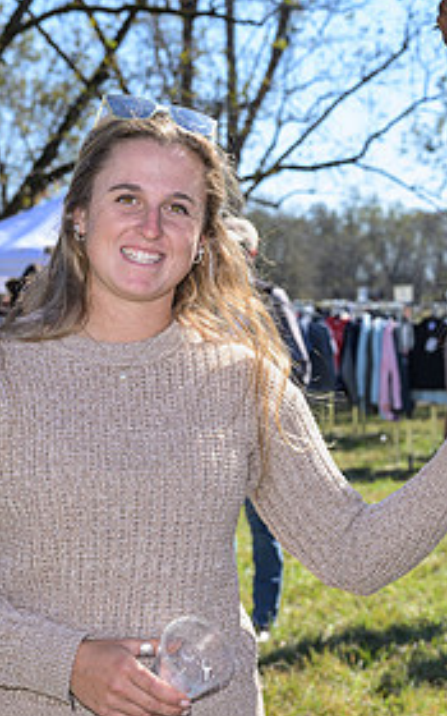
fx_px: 1735
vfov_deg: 23.2
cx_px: 449
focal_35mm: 89
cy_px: 274
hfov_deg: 14.4
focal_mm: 35
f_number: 5
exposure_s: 1/250
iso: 50
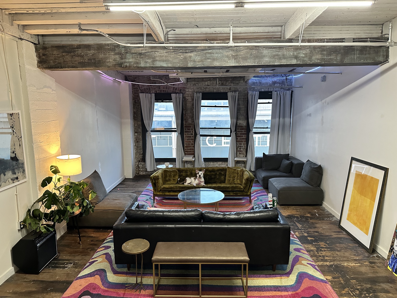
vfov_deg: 56.8
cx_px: 198
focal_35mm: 24
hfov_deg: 71.6
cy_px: 149
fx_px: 275
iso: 500
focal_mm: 6.86
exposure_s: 1/59
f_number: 1.78
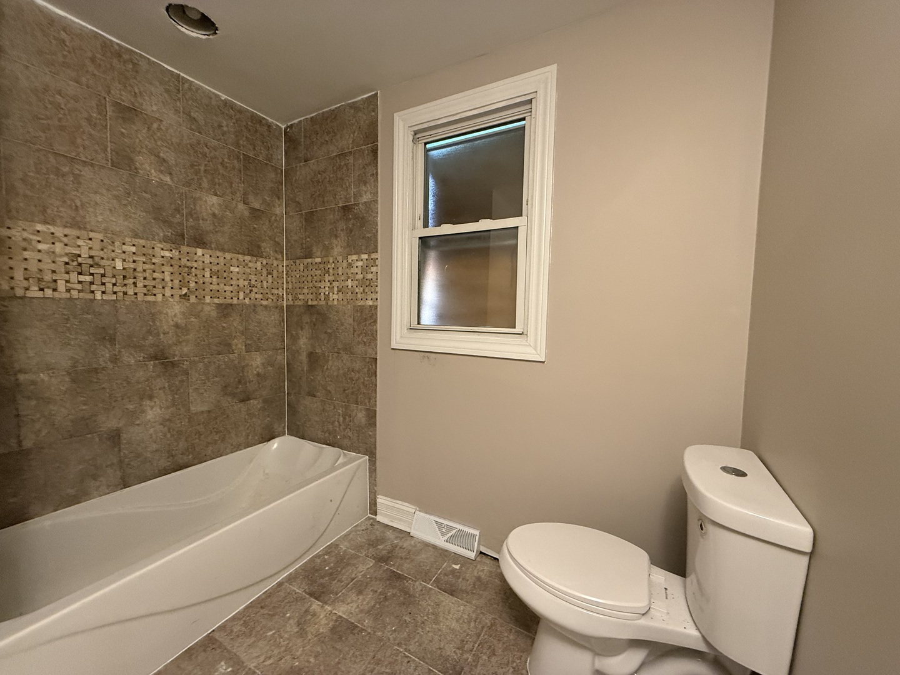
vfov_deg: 85.7
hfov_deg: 102.1
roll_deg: -1.3
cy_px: 338
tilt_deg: -3.2
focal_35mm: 14
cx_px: 450
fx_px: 364
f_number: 2.2
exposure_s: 1/60
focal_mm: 2.22
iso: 500
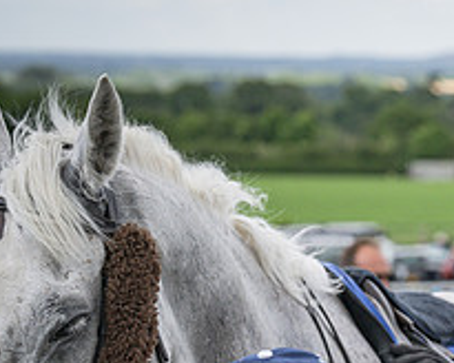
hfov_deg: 8.9
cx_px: 469
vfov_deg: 7.1
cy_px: 474
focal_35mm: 216
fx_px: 2902
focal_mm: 70
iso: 400
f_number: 4
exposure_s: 1/1600
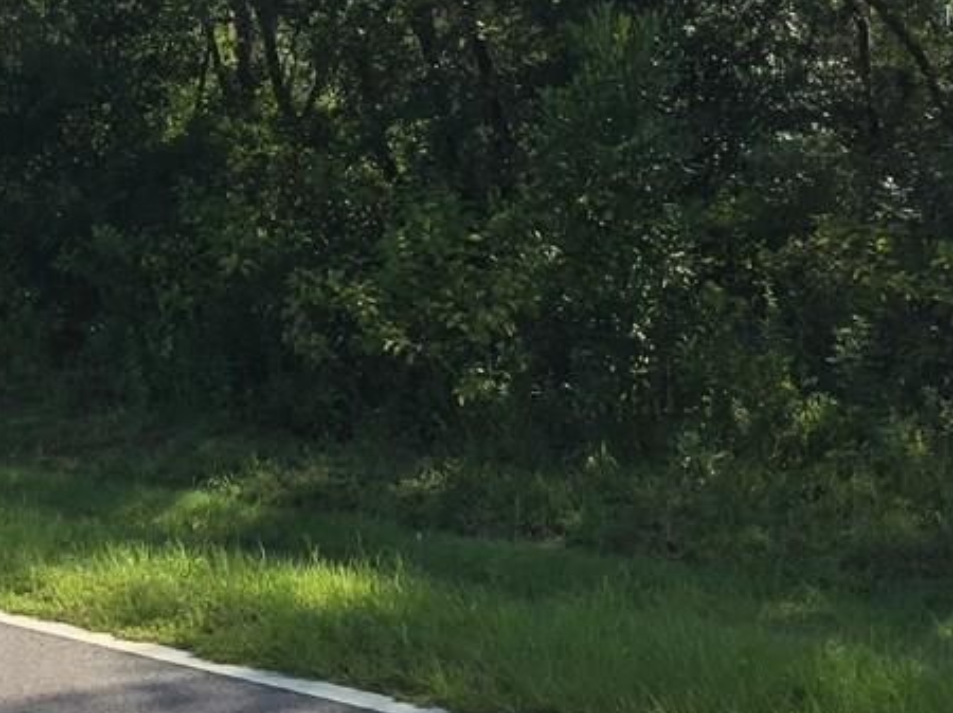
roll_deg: +0.3
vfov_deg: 21.5
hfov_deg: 27.6
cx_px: -11
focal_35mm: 66
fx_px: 1816
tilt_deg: +4.7
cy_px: 17
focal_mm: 4.15
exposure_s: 1/1068
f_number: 2.2
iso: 32
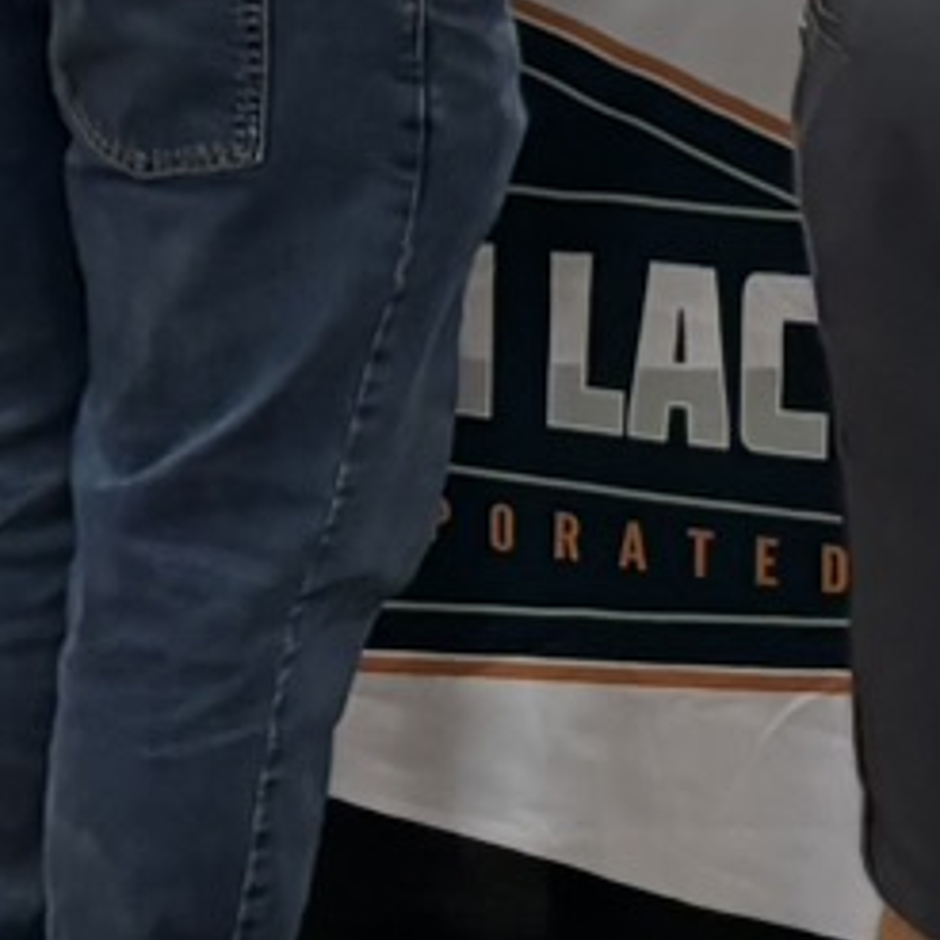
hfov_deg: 9.1
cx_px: 883
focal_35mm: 191
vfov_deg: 8.8
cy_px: -646
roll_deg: +0.0
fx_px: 5868
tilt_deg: -10.8
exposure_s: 1/60
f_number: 1.6
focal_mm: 5.96
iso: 200
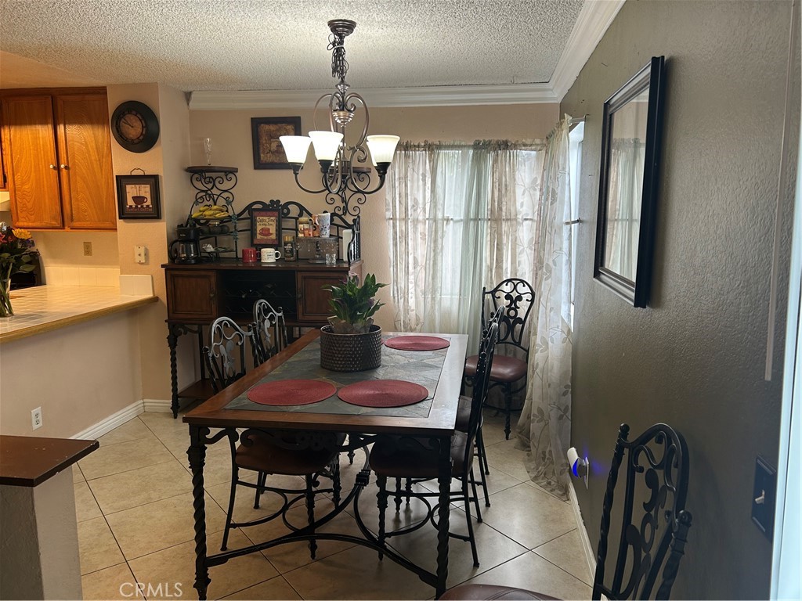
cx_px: 401
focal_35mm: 26
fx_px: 602
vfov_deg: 53.1
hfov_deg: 67.3
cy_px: 300
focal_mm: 5.7
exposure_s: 1/60
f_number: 1.5
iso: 80
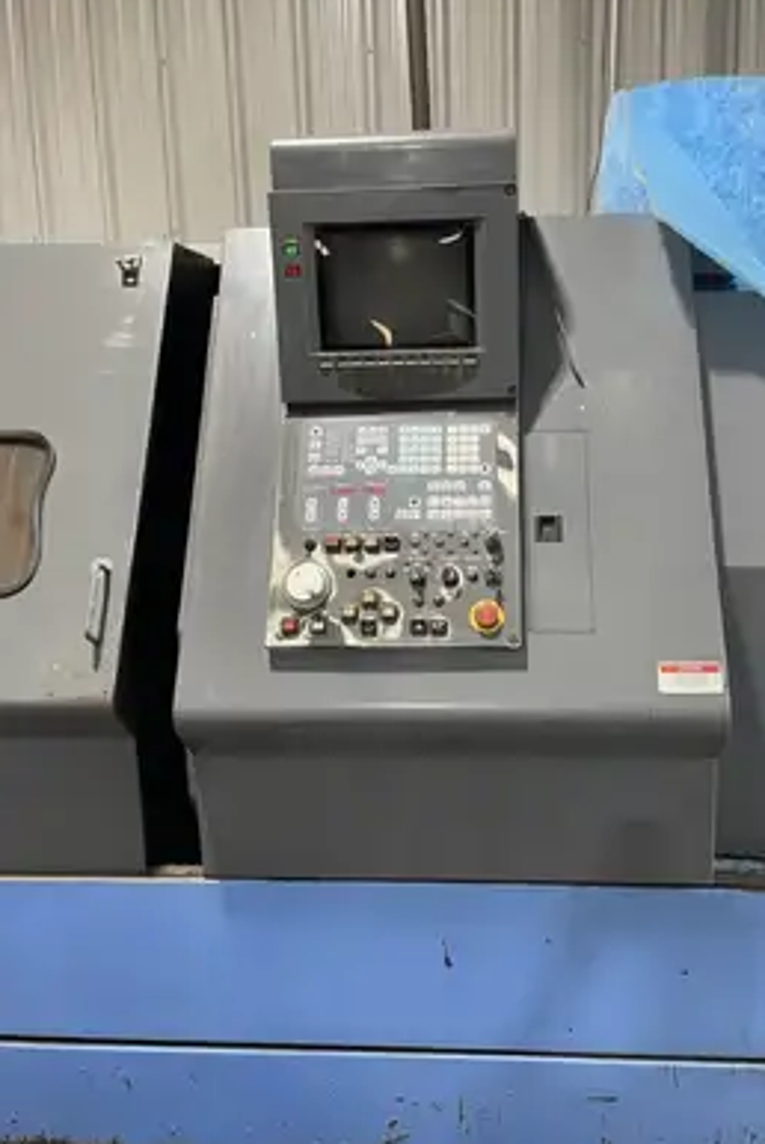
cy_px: 566
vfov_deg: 65.4
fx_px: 891
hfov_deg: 46.3
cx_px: 439
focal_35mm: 28
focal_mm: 4.2
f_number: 1.6
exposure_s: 1/62
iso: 125
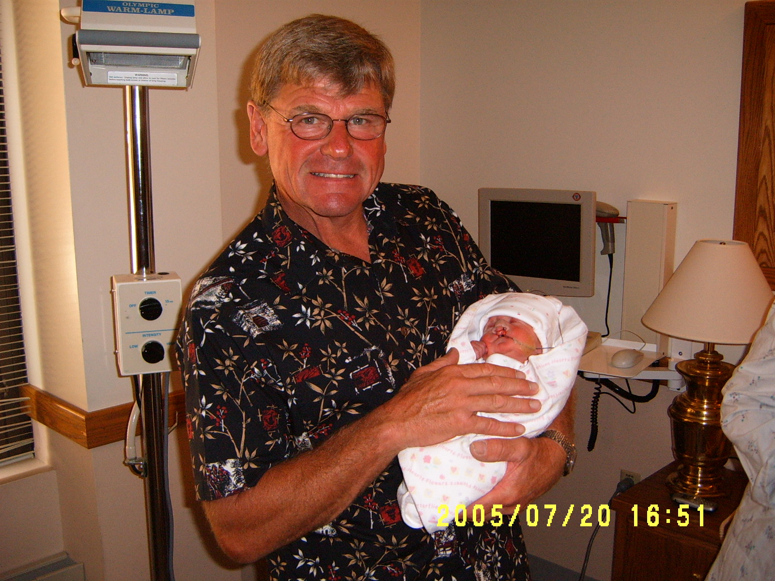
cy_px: 290
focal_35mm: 37
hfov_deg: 50.1
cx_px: 388
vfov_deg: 38.7
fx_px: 828
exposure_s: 1/30
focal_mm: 6.2
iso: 141
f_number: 2.9
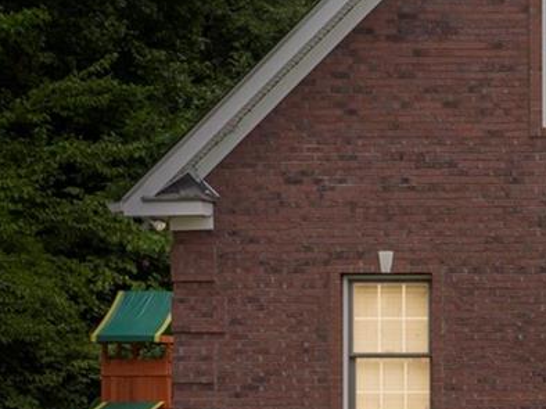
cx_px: 1375
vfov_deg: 8.5
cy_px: 311
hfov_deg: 9.8
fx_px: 2759
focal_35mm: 175
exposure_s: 1/40
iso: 100
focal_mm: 35
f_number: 8
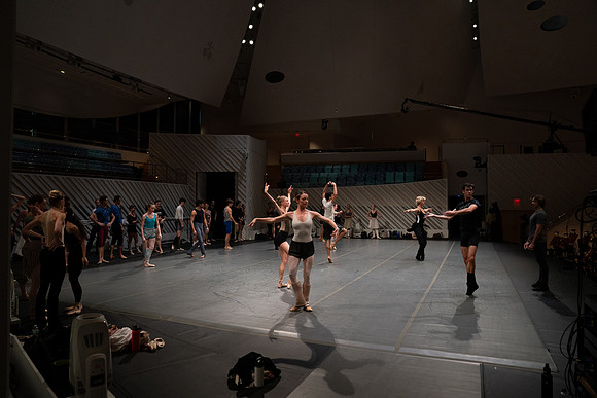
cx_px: 298
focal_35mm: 24
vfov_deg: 53.2
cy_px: 199
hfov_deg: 73.7
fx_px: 398
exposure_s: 1/400
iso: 3200
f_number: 4
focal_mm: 24
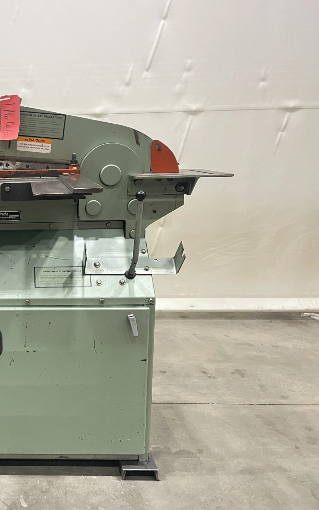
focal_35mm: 36
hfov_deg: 32.4
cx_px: -3
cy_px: 255
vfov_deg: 54.0
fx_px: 501
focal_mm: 5.1
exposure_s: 1/60
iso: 400
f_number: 1.6
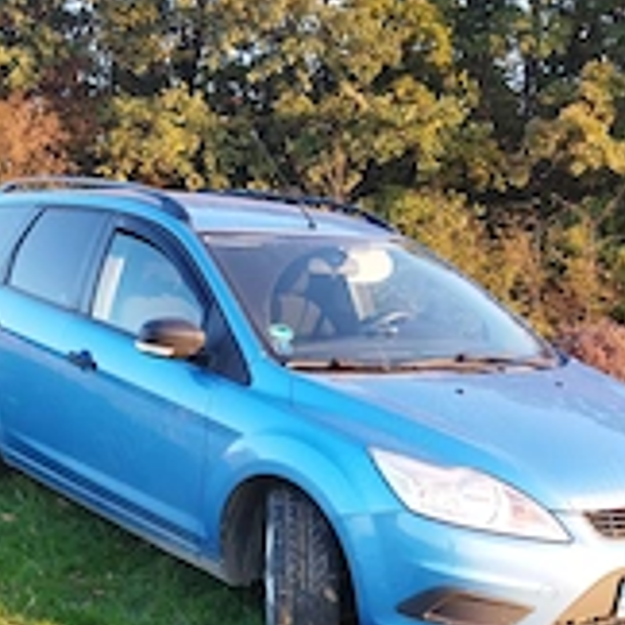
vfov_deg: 28.4
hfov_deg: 29.0
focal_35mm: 59
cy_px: 505
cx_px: 266
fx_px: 1205
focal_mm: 4.71
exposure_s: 1/117
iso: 100
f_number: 1.79
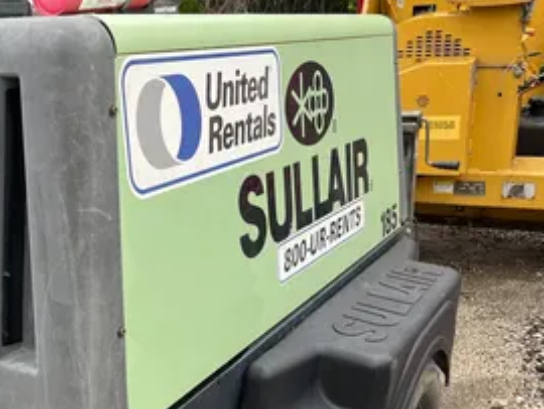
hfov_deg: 34.7
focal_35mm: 53
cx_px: 89
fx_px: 834
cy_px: 319
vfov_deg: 27.1
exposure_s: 1/207
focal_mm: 5.1
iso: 40
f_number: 1.6
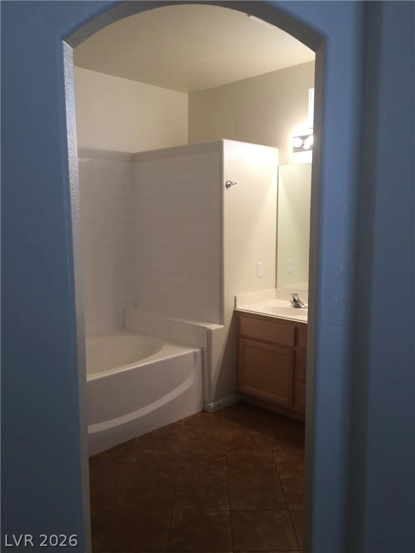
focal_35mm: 29
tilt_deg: -5.3
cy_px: 276
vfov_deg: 61.7
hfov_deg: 48.2
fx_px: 464
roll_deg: -0.9
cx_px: 208
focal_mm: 4.15
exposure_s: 1/60
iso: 40
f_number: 2.2
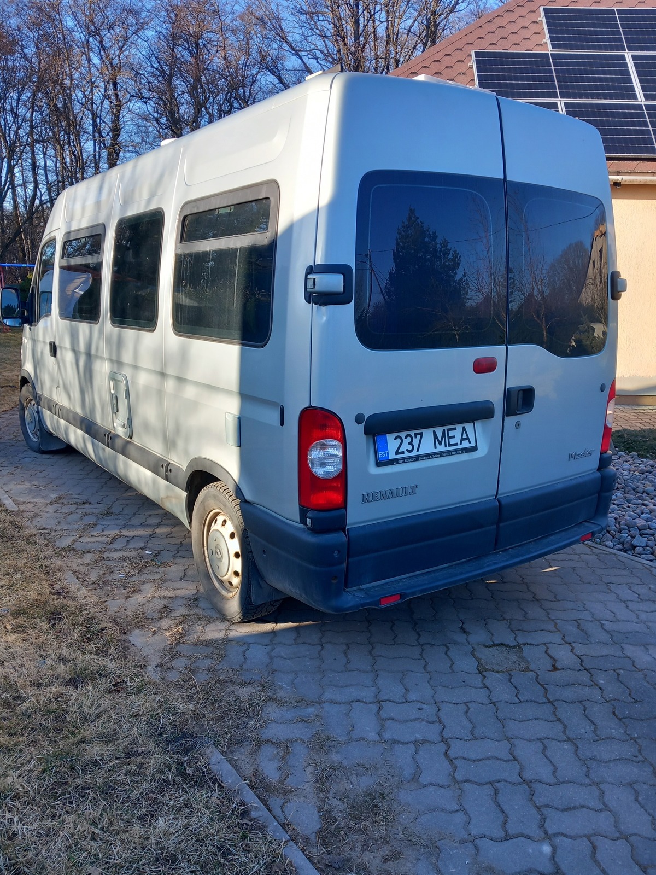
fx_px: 682
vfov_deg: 65.3
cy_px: 438
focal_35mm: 27
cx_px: 328
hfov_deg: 51.4
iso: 32
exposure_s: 1/100
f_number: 1.8
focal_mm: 4
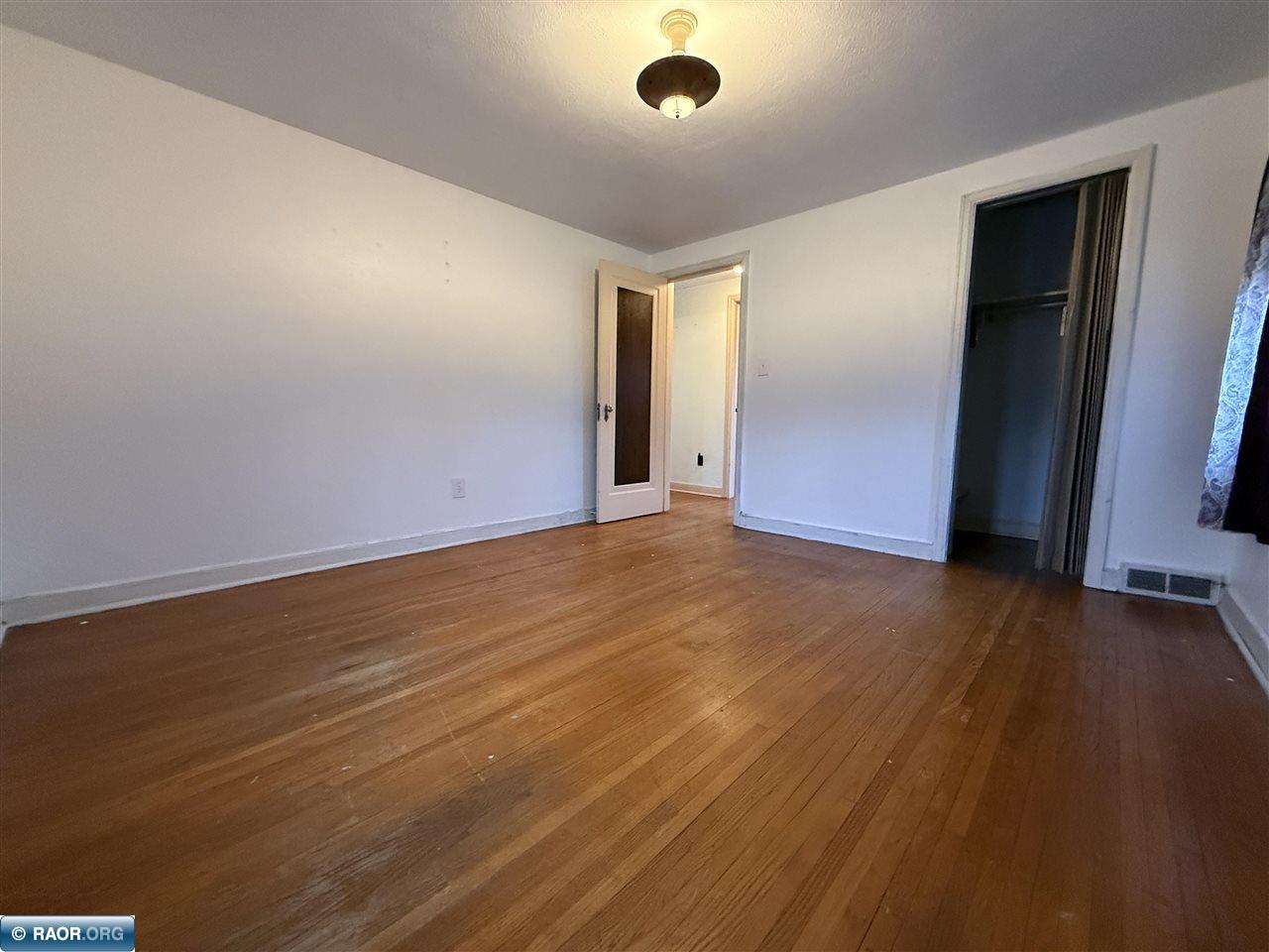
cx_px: 634
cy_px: 476
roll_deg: -0.8
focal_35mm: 14
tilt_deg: -7.0
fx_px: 513
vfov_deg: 85.7
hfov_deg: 102.1
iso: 640
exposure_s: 1/60
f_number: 2.2
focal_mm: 2.22
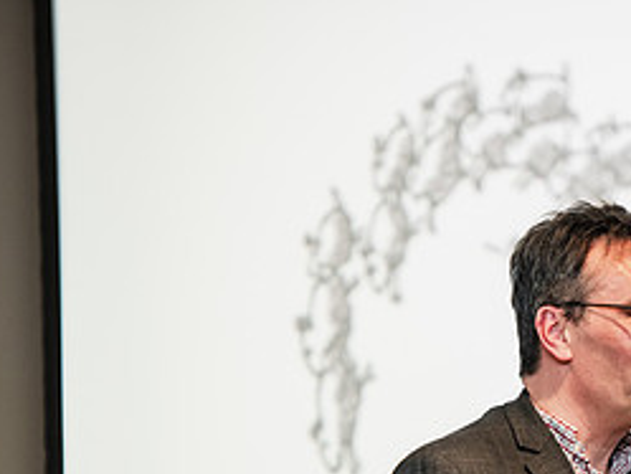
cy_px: 483
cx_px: 636
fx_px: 6328
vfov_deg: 4.3
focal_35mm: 347
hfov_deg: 5.7
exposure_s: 1/200
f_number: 3.2
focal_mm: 155
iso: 800
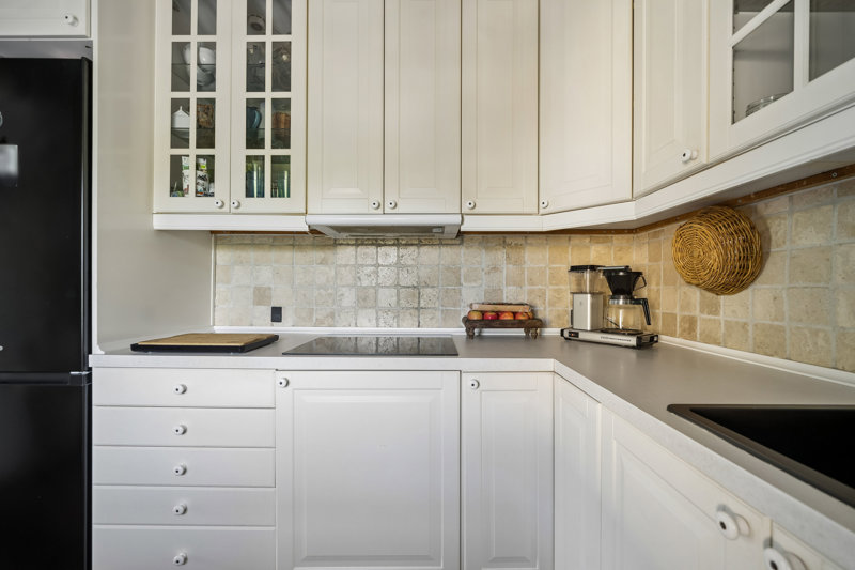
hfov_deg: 104.3
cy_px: 285
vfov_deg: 81.2
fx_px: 332
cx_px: 428
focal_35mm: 14
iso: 160
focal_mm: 14
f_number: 5
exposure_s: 1/20
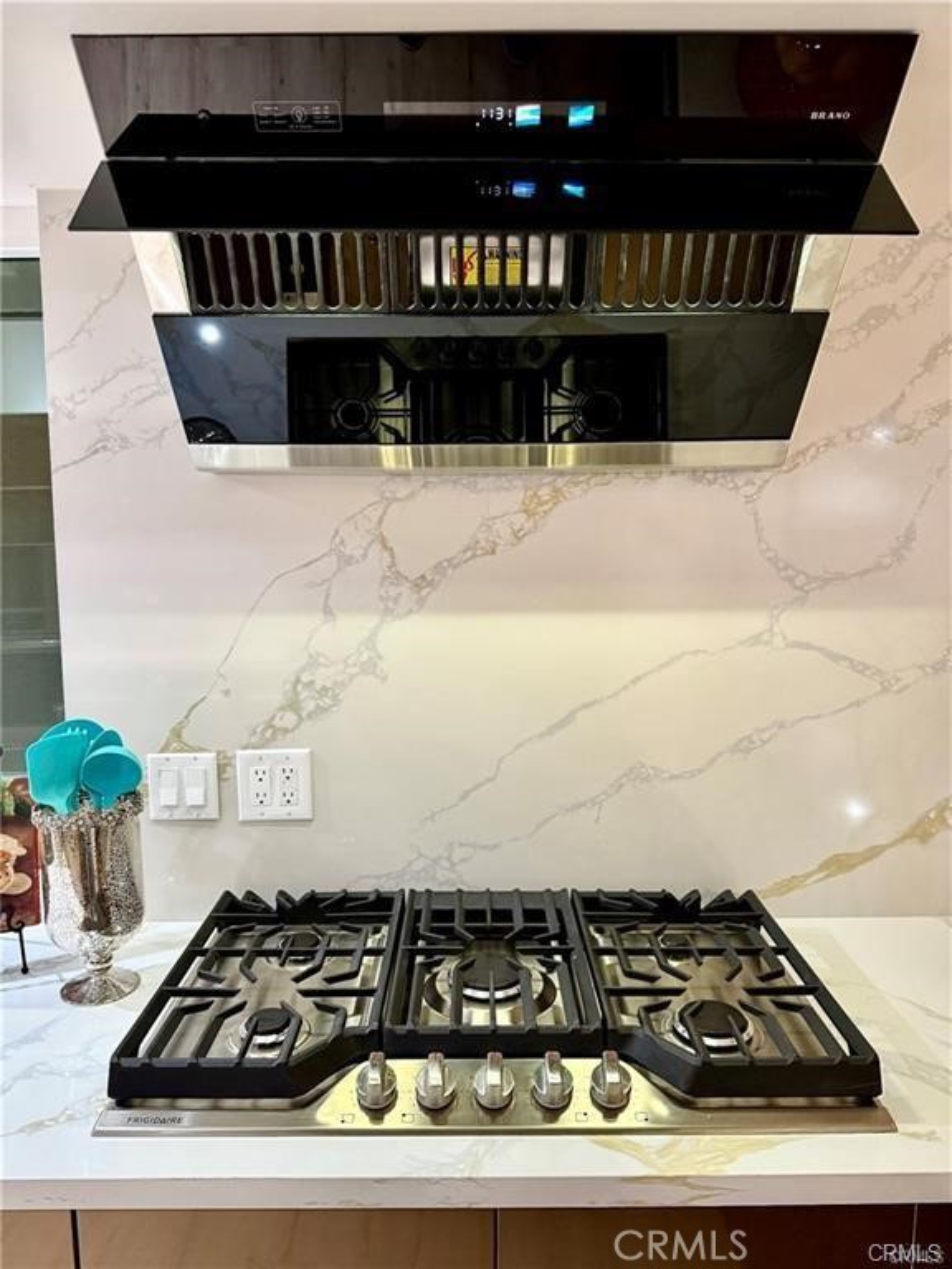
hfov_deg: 56.8
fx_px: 880
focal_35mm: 24
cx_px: 476
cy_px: 634
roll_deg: +0.2
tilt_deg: -6.3
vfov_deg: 71.6
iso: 320
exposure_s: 1/60
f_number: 1.78
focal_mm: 6.76
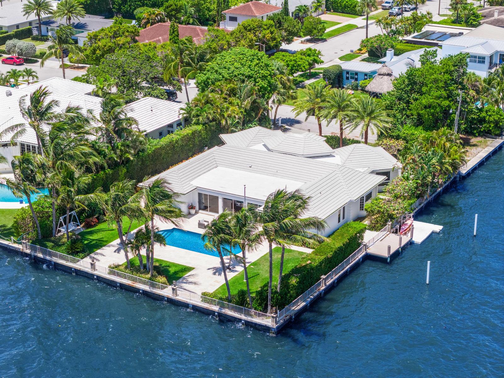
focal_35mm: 70
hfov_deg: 27.8
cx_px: 252
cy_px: 189
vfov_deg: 21.0
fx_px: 1019
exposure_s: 1/1000
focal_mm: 19.35
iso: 100
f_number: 2.8
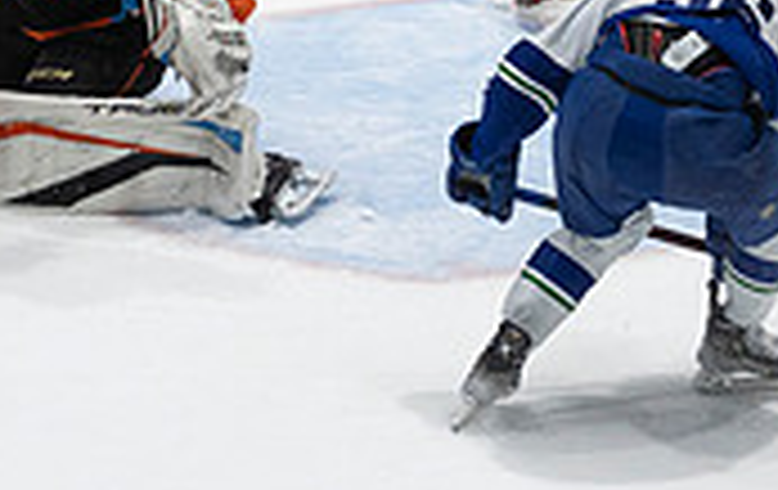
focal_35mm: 613
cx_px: 54
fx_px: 13027
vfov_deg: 2.2
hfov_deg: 3.4
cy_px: 106
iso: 1250
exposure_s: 1/800
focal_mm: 131
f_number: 4
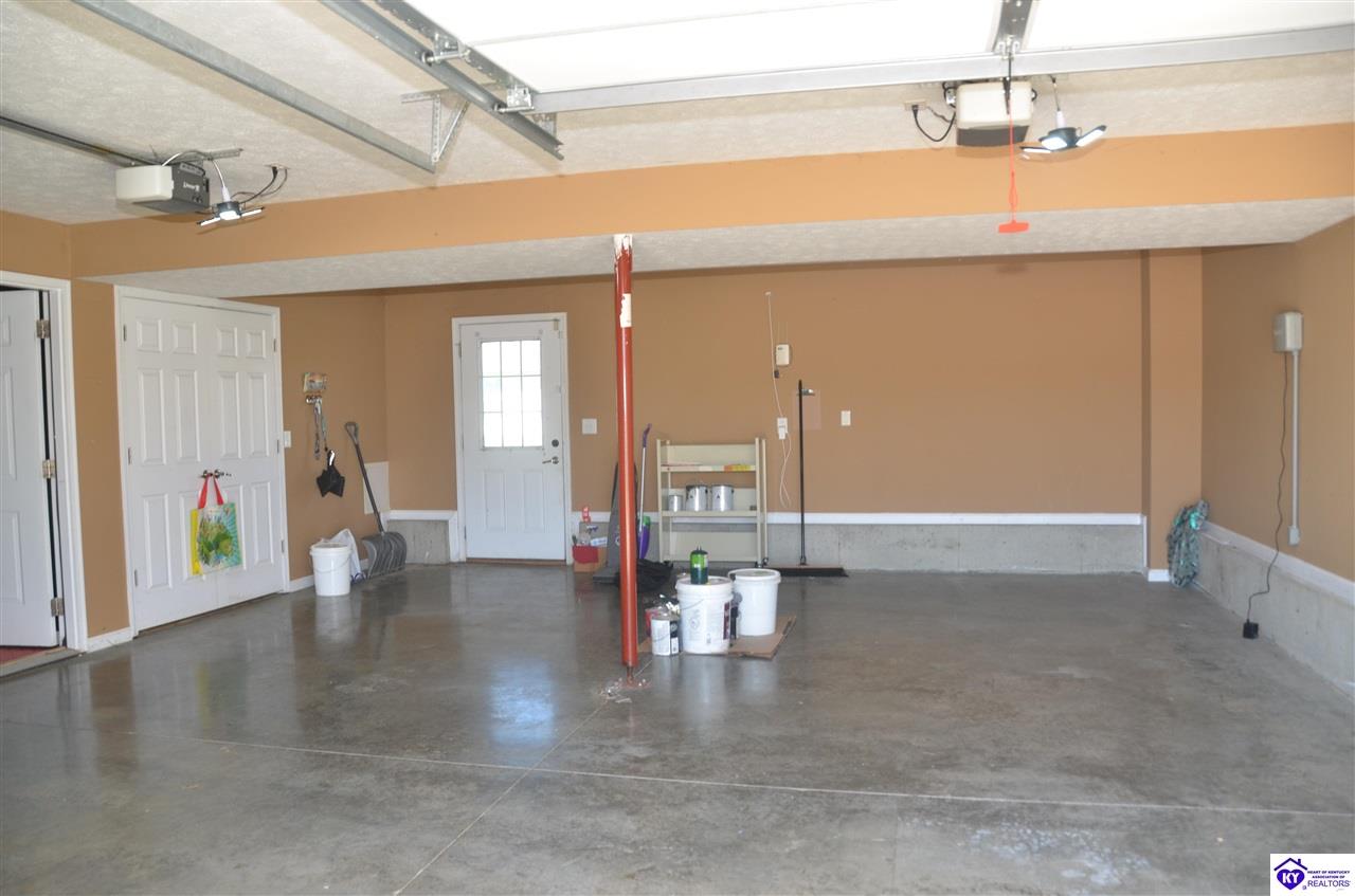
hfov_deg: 67.5
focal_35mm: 27
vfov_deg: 47.7
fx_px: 1014
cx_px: 678
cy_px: 448
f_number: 4.5
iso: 200
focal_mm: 18
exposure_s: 1/80
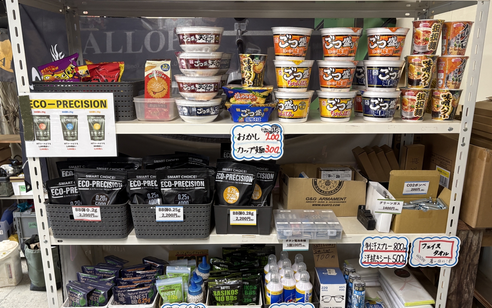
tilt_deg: -12.6
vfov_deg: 44.5
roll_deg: +0.9
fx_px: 375
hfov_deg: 66.5
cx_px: 244
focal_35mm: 28
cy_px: 162
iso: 125
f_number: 1.6
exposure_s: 1/75
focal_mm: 5.96
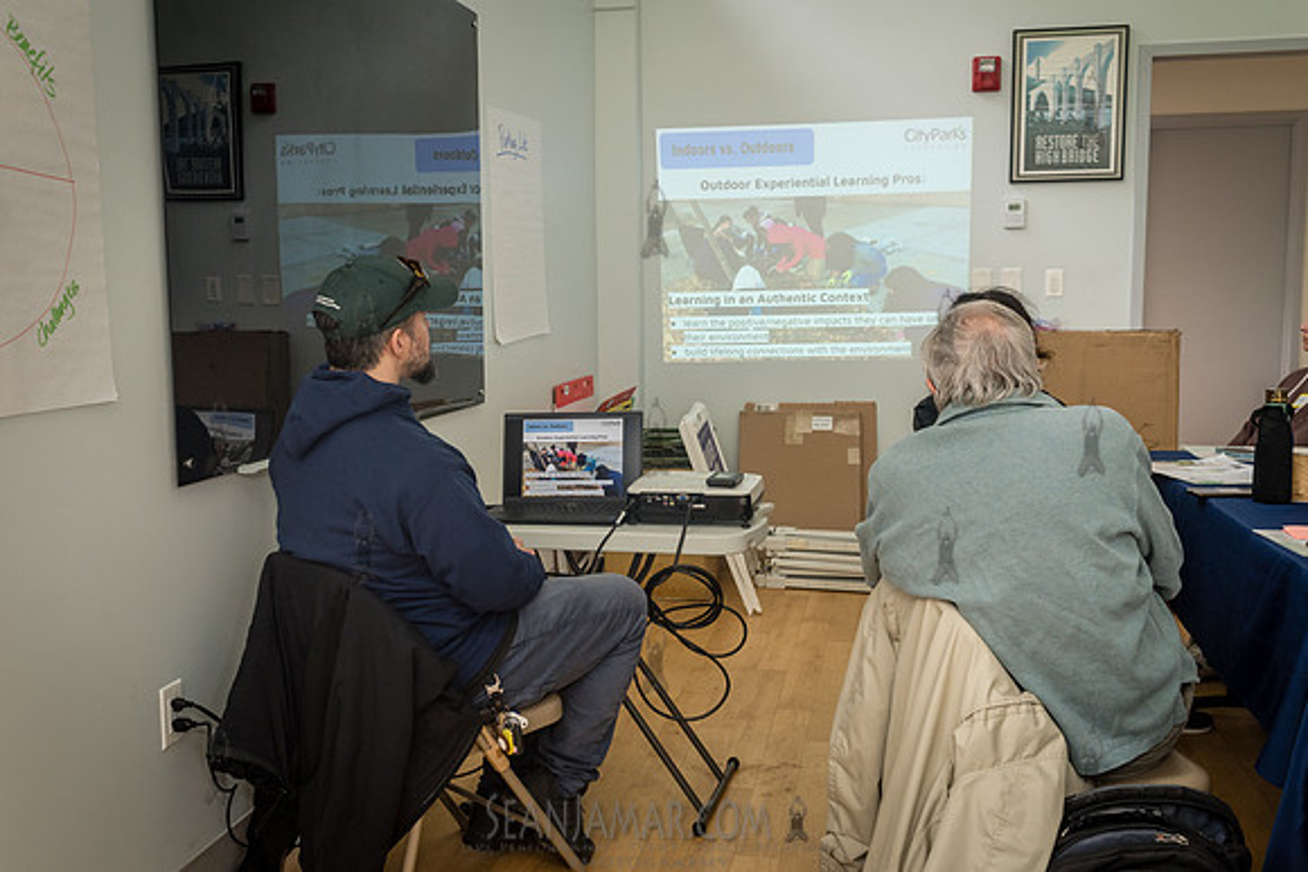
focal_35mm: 35
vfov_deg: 37.9
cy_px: 436
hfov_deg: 54.4
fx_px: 1272
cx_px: 654
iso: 1250
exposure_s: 1/200
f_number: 5.6
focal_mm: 35
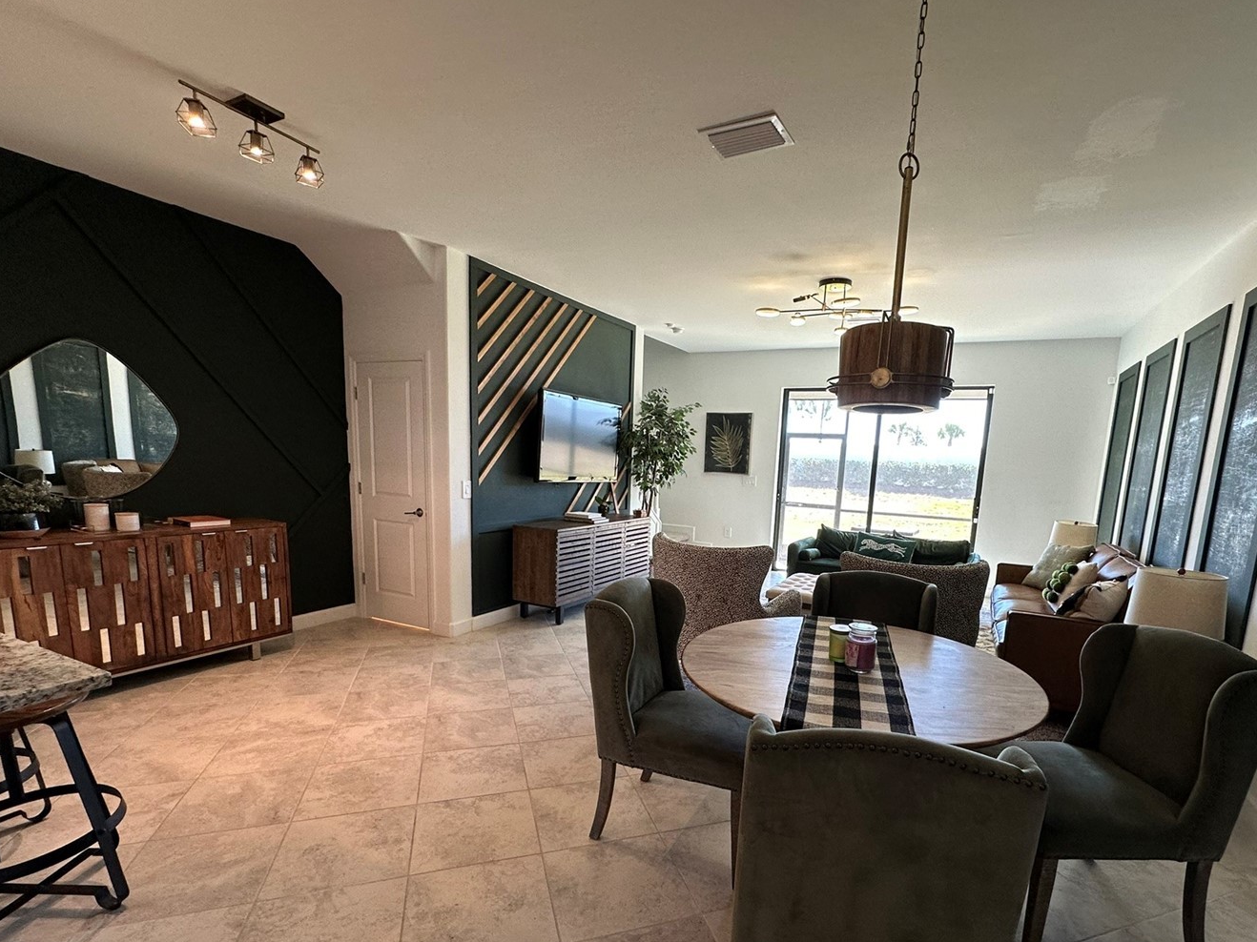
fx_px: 617
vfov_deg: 74.0
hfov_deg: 90.9
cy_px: 562
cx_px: 677
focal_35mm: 17
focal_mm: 2.22
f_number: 2.2
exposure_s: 1/120
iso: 160
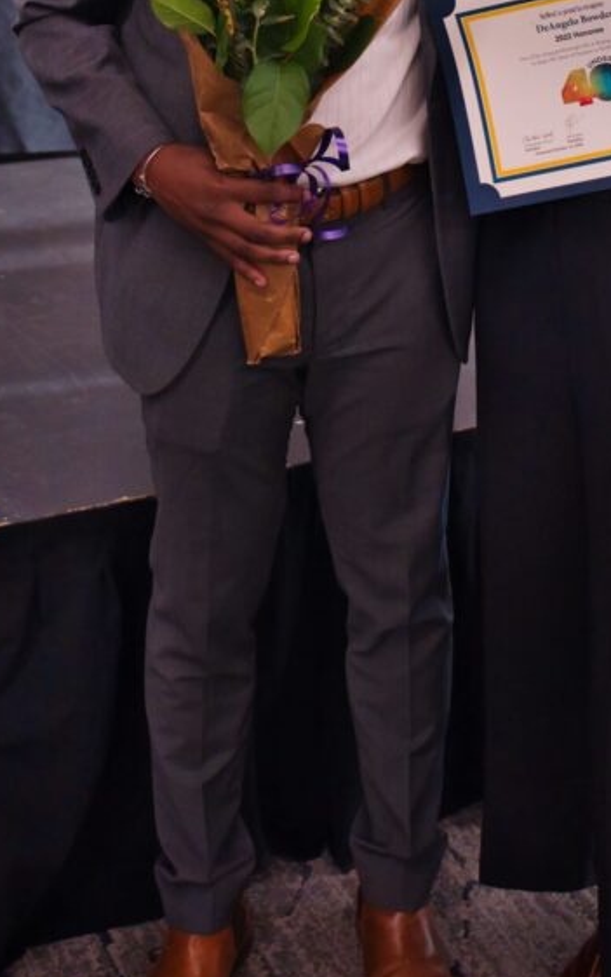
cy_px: 53
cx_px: 425
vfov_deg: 29.1
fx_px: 1784
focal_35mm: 67
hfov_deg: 19.4
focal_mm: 32
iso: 2000
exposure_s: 1/160
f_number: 3.5
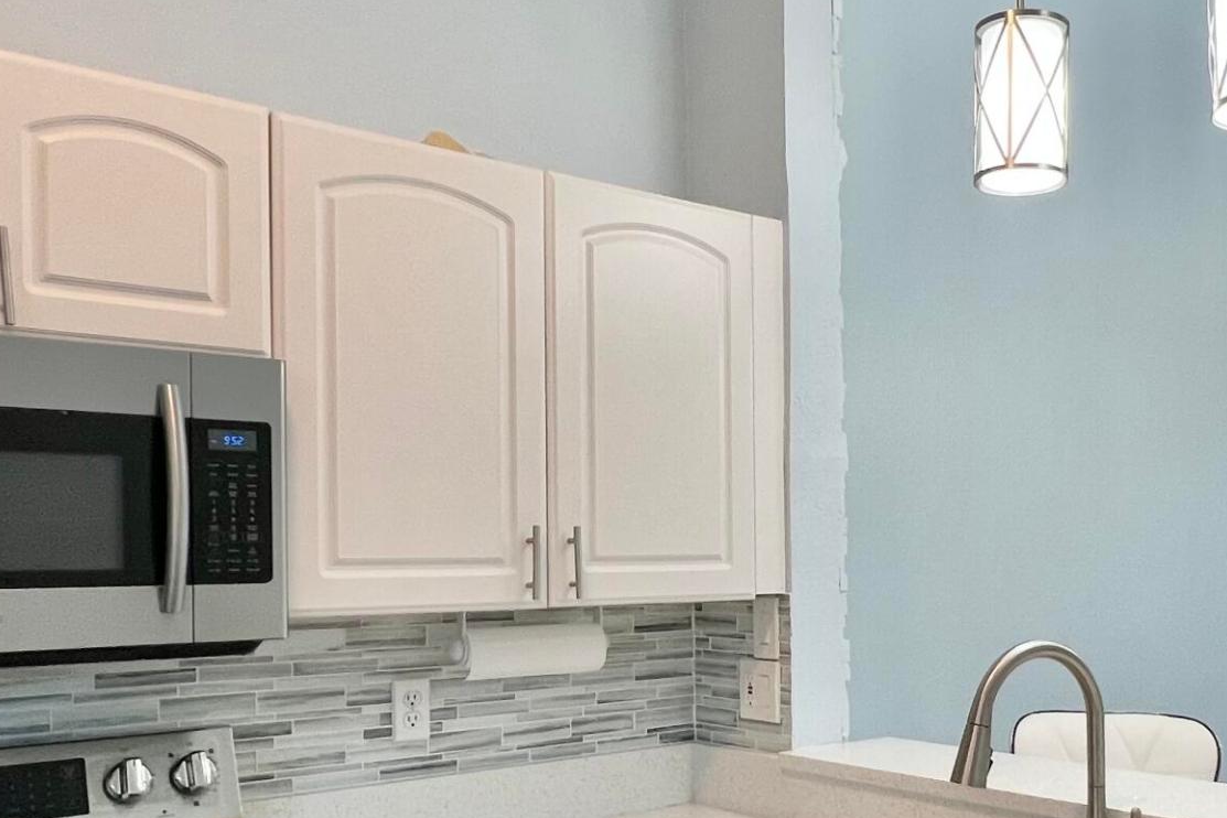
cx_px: 838
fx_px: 1193
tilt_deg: -0.3
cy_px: 568
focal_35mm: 35
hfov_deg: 53.2
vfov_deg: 37.3
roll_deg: +0.3
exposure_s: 1/120
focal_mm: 1.57
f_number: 1.8
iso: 125
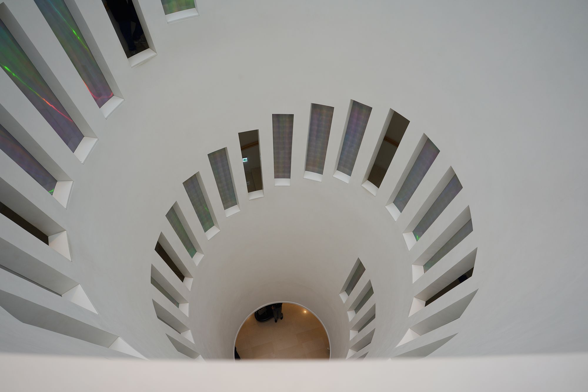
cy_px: 196
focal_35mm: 24
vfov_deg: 53.1
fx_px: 392
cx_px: 294
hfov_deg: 73.7
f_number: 4.5
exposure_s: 1/100
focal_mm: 24
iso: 100
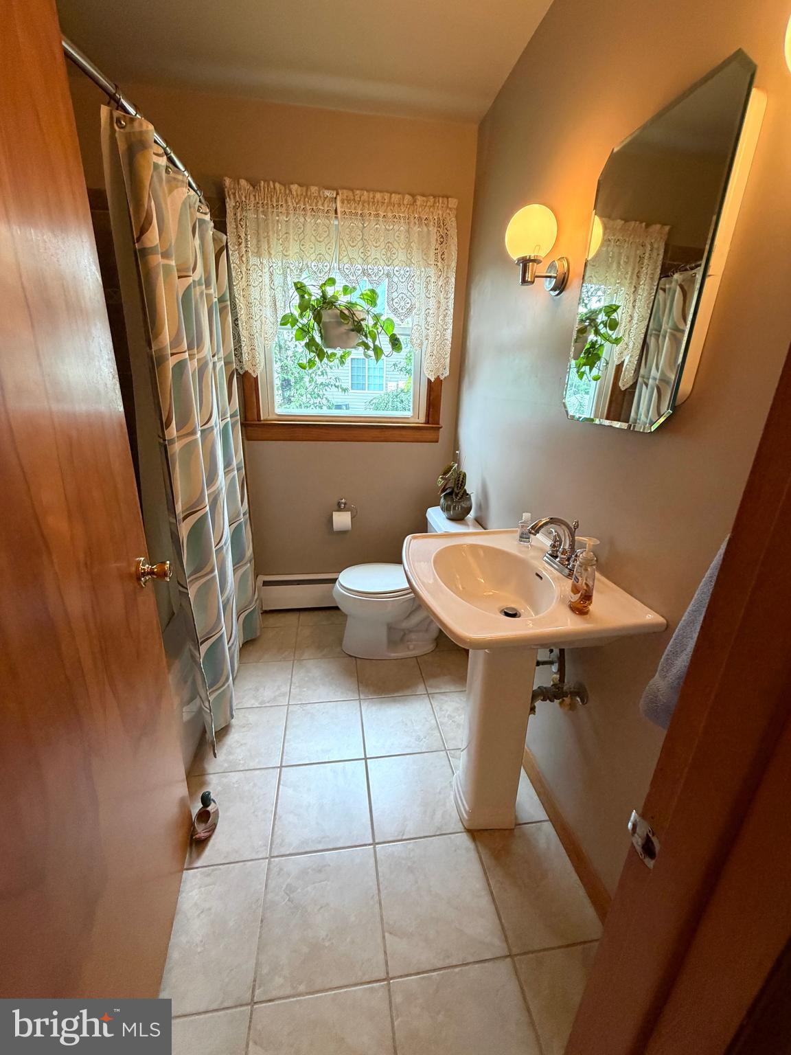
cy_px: 528
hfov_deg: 85.7
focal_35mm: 14
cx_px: 396
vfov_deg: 102.1
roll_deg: -1.7
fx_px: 427
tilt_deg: -18.5
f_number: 2.2
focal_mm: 2.22
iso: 320
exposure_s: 1/60
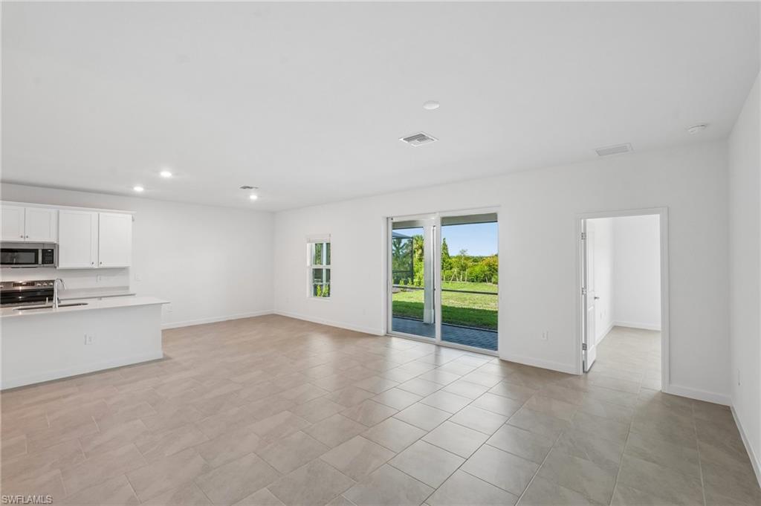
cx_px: 380
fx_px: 349
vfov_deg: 72.0
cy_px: 253
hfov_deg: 95.0
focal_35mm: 16
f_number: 8
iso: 400
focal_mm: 16.5
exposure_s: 1/30
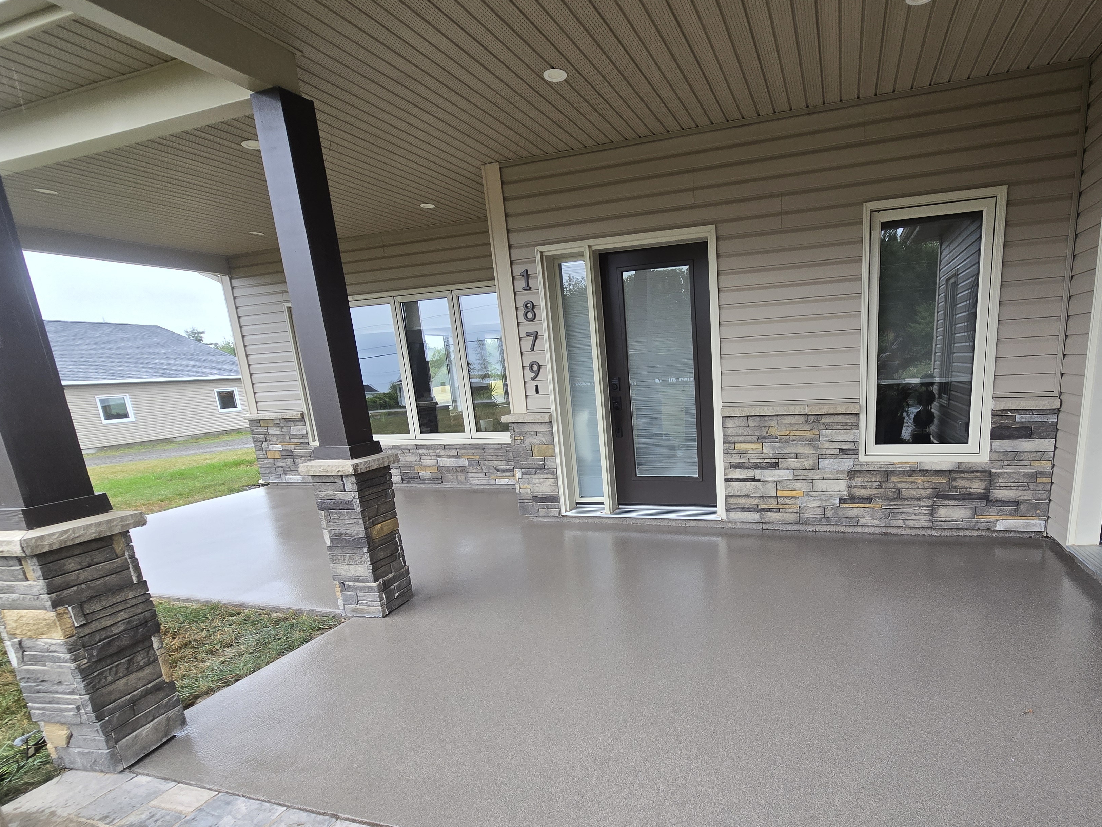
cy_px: 488
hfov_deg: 92.9
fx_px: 509
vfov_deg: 77.4
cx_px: 675
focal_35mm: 16
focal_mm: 2.2
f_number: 2.2
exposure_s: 1/142
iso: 50
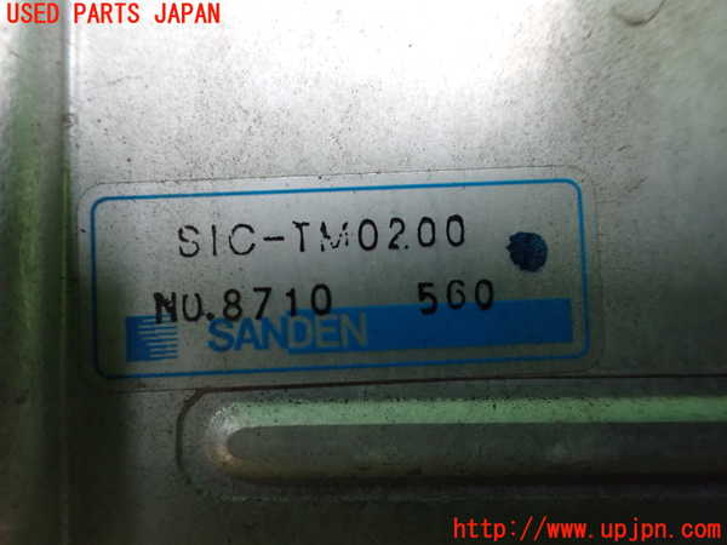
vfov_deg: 46.8
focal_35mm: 30
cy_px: 272
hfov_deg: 60.0
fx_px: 630
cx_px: 364
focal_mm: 5.4
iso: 1250
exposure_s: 1/30
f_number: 2.3
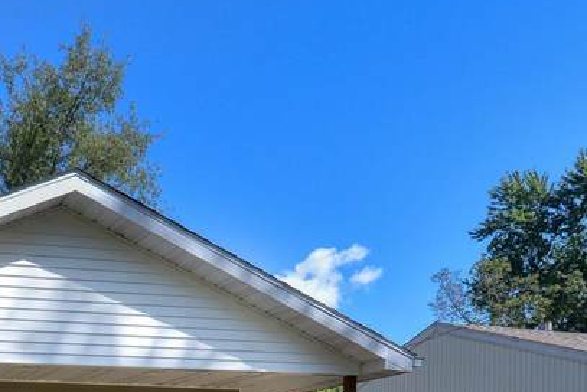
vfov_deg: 25.6
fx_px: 718
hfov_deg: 37.3
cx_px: -58
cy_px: 530
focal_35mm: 44
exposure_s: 1/500
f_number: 9
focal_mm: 14
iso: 400
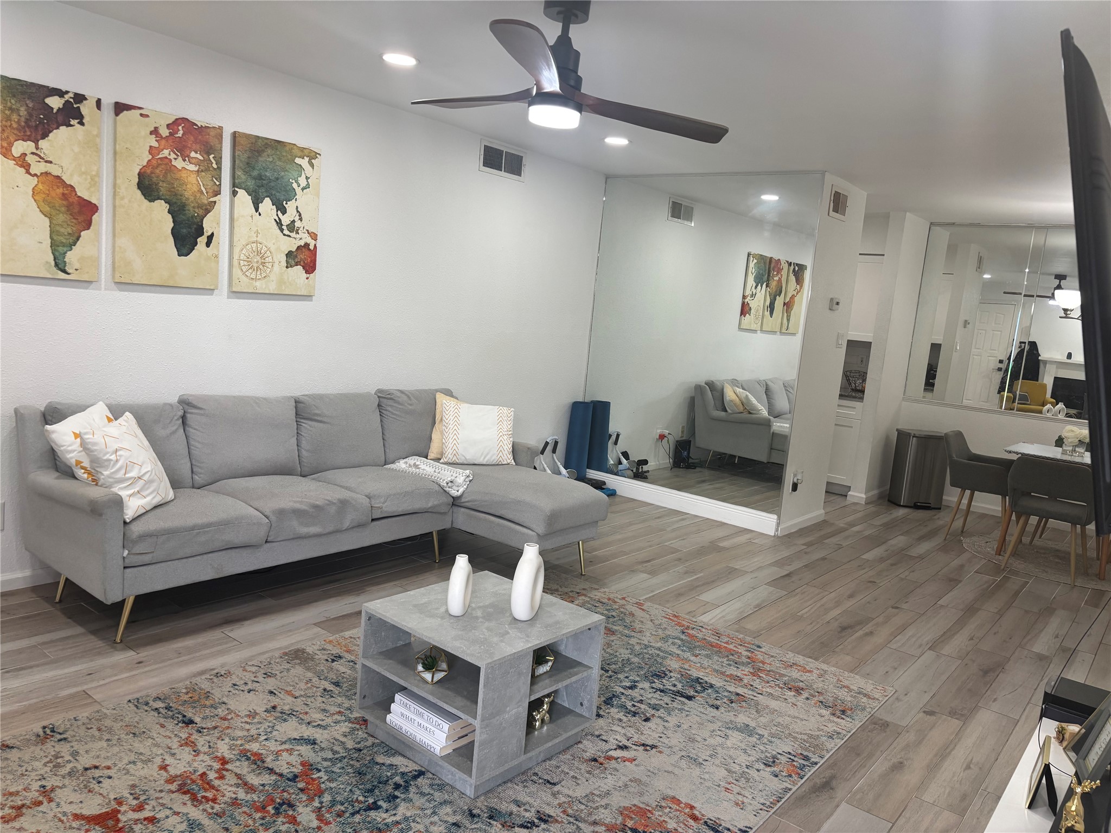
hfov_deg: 67.3
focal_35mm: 26
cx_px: 556
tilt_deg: -8.0
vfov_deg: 53.1
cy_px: 416
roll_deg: -5.5
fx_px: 834
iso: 125
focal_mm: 5.96
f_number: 1.6
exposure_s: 1/120
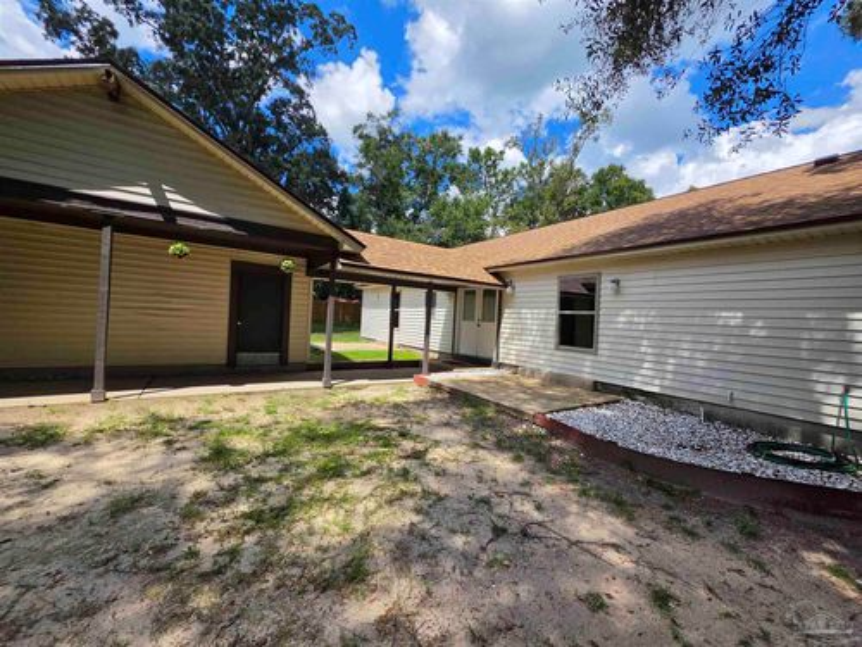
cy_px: 324
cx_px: 431
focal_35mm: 13
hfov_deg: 106.2
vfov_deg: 89.9
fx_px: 324
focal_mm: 2.2
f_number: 1.9
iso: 32
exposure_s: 1/2054
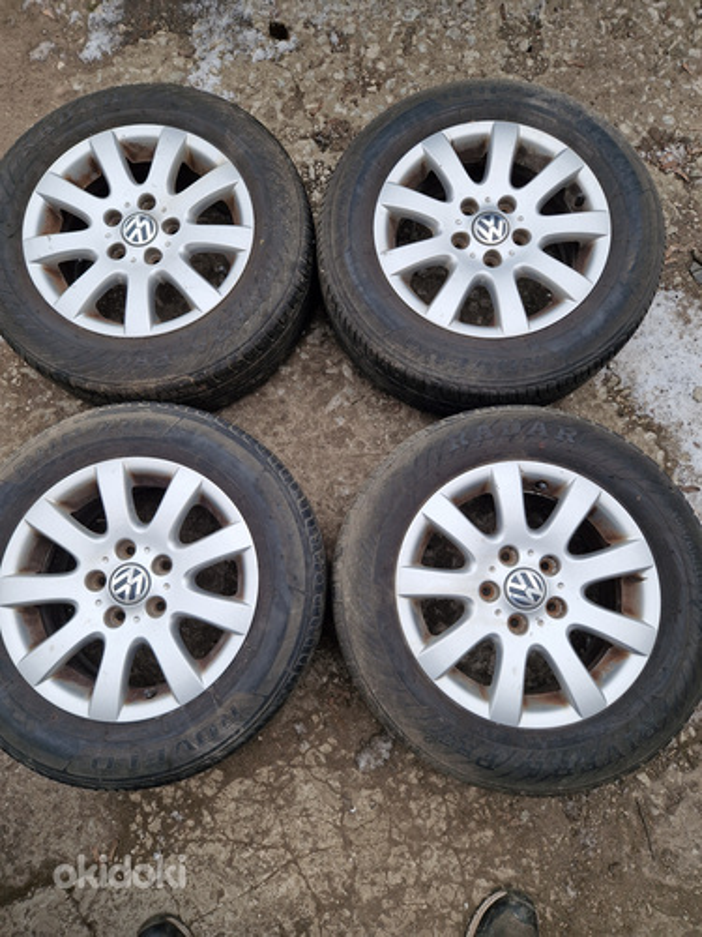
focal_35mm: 23
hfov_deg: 58.9
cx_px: 351
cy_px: 468
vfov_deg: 73.9
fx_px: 622
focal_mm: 5.4
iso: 50
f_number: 1.8
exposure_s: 1/239
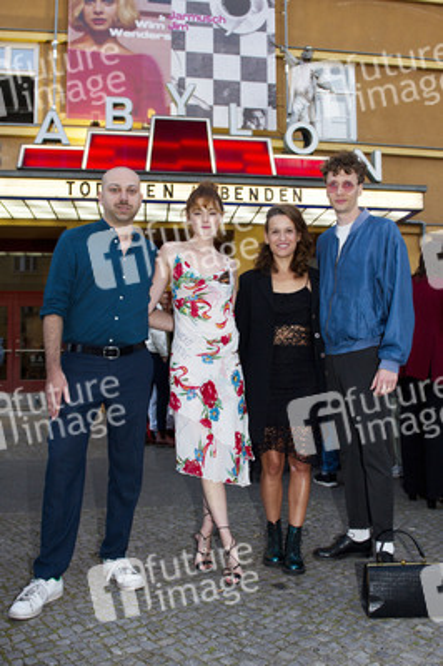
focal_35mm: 24
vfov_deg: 73.8
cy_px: 333
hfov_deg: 53.1
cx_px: 222
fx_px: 444
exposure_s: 1/200
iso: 800
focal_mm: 24
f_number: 4.5
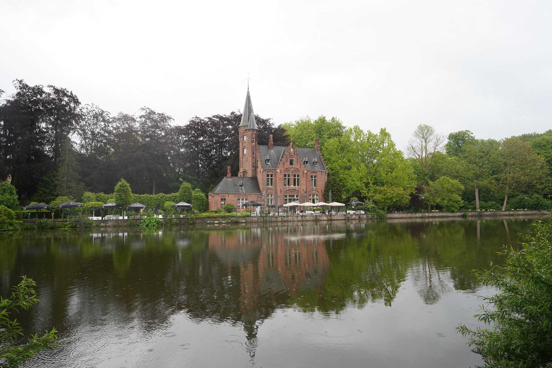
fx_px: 368
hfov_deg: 73.7
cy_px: 184
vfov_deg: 53.1
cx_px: 276
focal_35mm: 24
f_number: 9
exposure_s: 1/100
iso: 800
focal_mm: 24
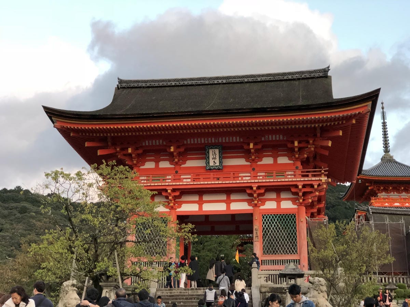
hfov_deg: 33.8
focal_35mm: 57
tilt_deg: +18.8
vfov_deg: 25.7
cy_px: 154
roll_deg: -1.4
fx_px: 675
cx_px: 205
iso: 64
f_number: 2.8
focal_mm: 6.6
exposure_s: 1/60
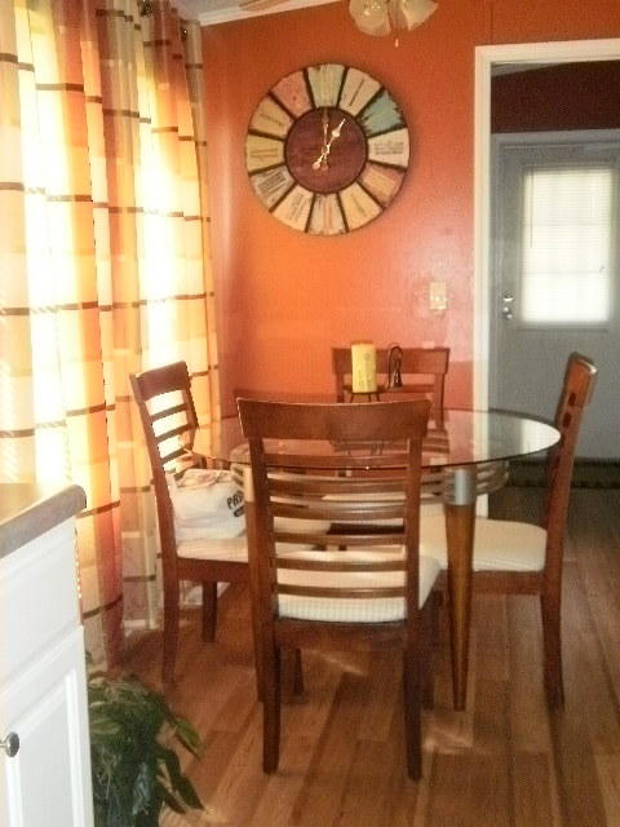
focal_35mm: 43
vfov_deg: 43.9
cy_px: 414
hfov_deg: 33.6
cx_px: 310
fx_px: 1027
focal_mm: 7.61
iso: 320
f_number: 3.4
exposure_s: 1/40
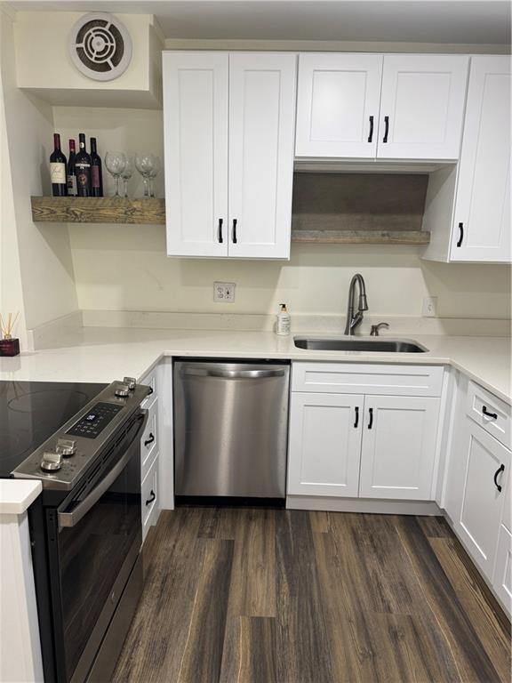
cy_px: 342
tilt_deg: -11.9
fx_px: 473
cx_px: 256
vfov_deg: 71.6
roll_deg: -0.4
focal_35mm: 24
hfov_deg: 56.8
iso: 160
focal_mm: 6.76
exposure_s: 1/60
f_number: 1.78
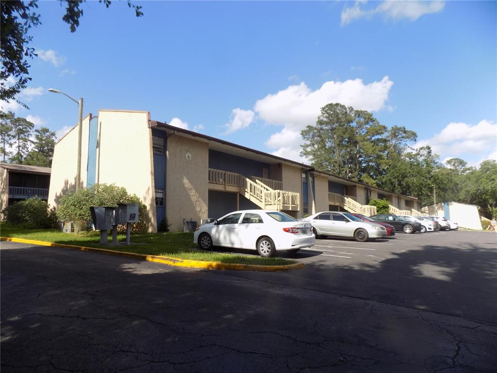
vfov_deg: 58.9
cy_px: 186
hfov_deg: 73.9
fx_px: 330
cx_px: 248
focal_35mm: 23
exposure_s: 1/1000
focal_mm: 4
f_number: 3.1
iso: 80
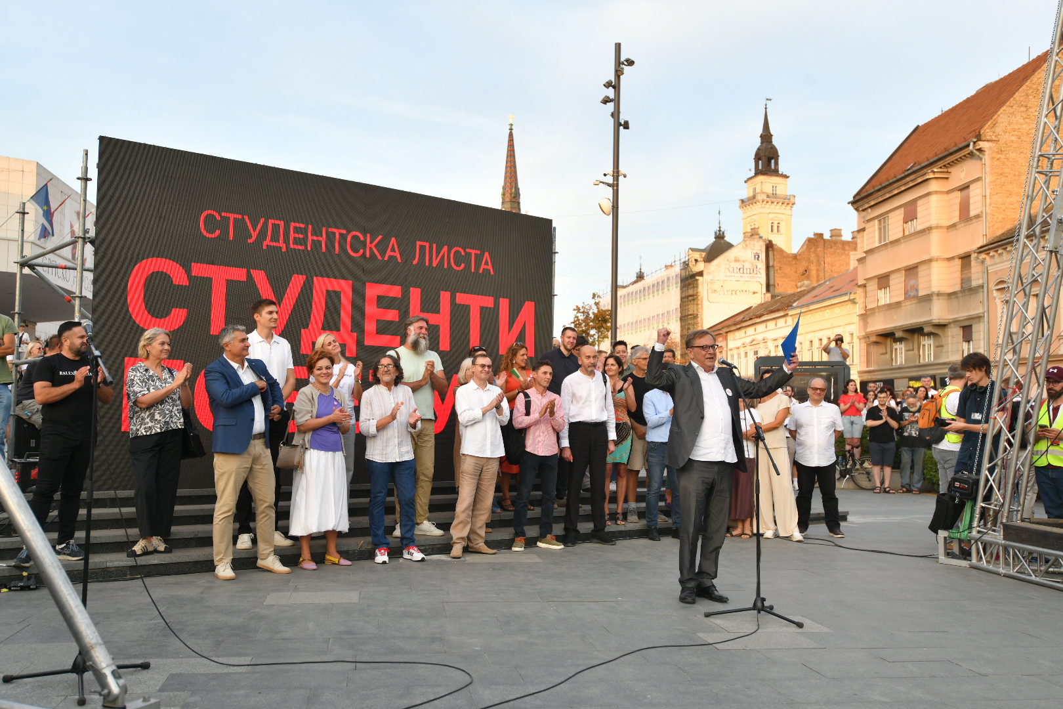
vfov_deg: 37.9
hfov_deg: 54.4
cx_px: 532
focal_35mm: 35
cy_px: 354
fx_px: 1033
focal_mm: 35
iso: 200
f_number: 4
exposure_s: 1/200
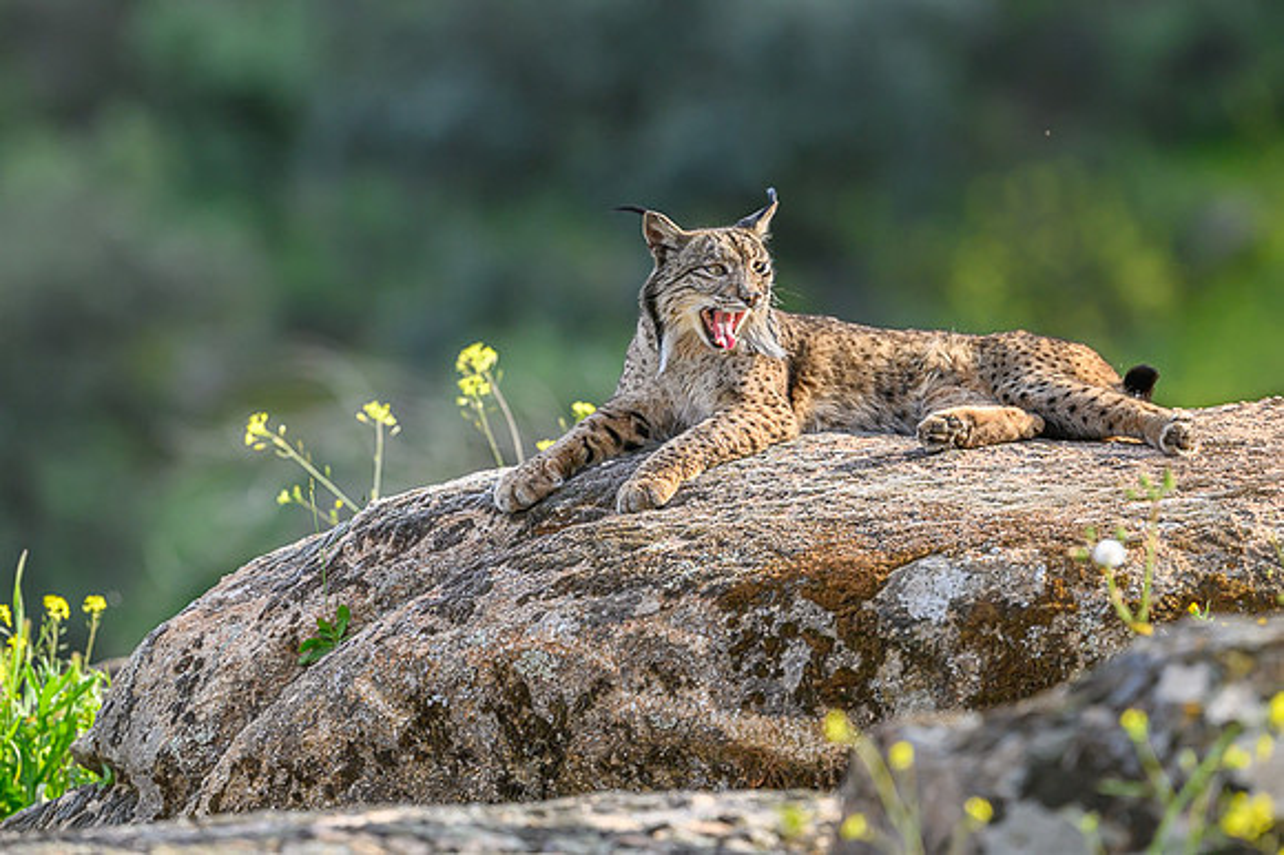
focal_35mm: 514
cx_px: 626
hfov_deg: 4.0
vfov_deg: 2.7
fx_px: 18328
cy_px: 305
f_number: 4
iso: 450
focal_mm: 400
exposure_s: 1/2000
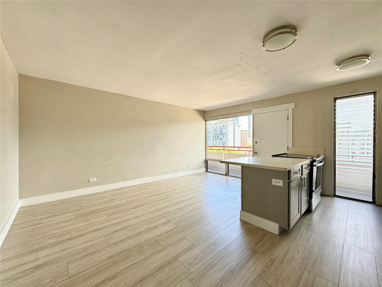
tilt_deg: -0.1
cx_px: 191
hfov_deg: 102.1
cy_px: 144
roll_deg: -0.1
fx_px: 154
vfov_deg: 85.7
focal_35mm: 14
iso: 50
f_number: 2.2
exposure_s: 1/111
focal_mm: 2.22
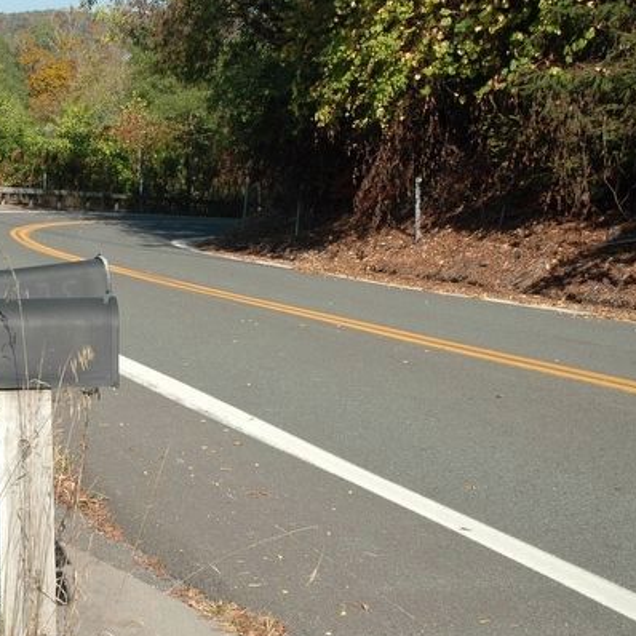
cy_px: 284
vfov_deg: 19.9
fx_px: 1808
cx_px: 3
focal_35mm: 87
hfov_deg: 19.4
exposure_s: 1/320
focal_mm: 34
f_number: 9
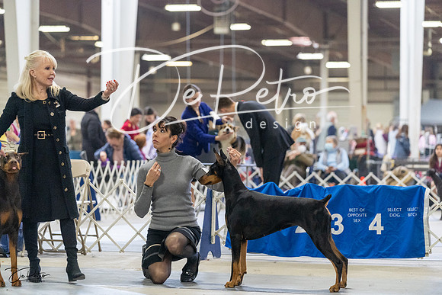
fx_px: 1633
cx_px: 221
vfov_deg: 10.3
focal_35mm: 133
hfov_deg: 15.4
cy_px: 148
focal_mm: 133
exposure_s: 1/320
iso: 6400
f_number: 3.5
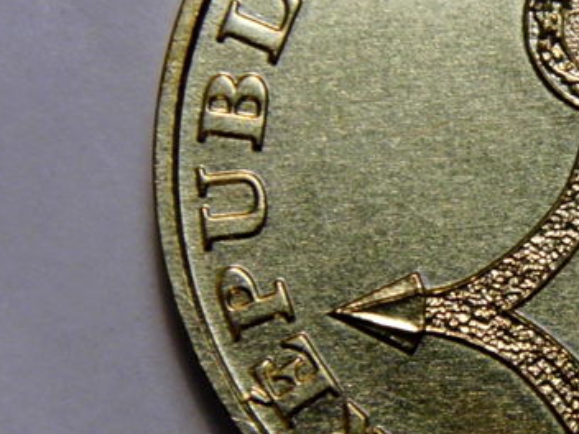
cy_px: 140
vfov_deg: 2.9
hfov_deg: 3.9
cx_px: 643
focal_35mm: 508
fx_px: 8497
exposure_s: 1/51
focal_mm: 32.1
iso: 200
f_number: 5.1
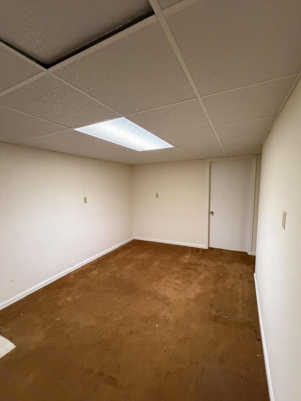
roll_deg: -0.7
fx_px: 174
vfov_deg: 98.1
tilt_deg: -8.8
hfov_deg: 81.7
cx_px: 158
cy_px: 212
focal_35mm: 15
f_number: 2.2
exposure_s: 1/60
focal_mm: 2.22
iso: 640
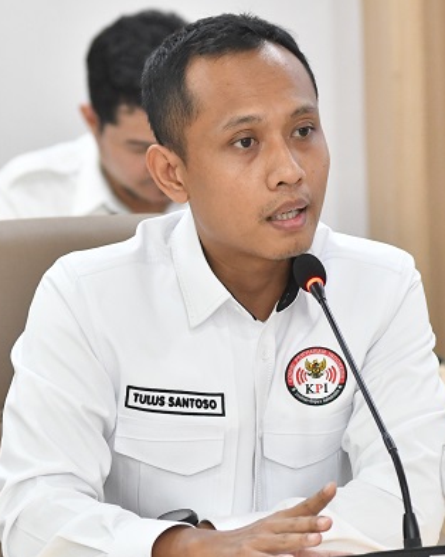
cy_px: 306
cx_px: 248
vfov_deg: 6.9
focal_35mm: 281
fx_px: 4630
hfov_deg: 5.5
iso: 3200
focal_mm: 112
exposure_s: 1/160
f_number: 4
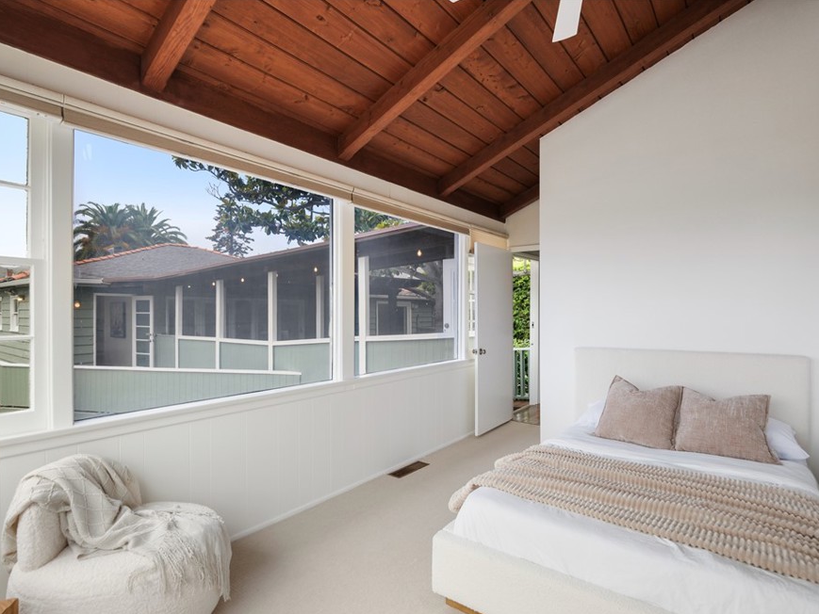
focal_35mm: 17
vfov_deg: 74.7
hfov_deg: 90.6
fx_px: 402
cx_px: 459
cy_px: 320
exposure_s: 1/500
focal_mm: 10
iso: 400
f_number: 4
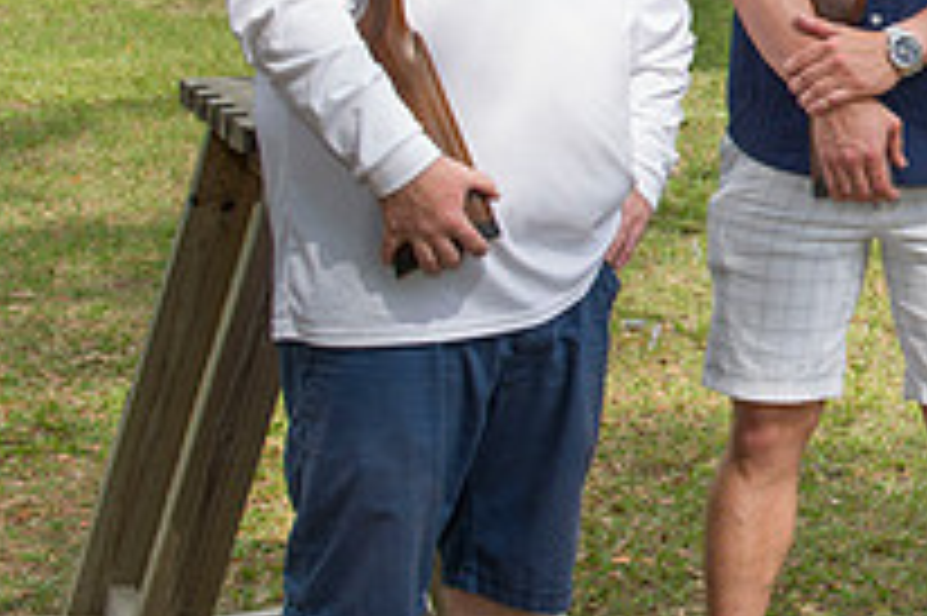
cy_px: 67
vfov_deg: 15.0
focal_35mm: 90
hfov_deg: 20.8
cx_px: 1170
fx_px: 2316
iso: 200
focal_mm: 32
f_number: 7.1
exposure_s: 1/250
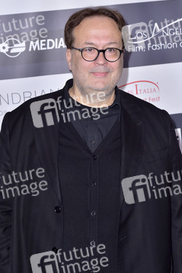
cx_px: 92
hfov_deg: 20.3
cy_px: 148
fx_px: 508
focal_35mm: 67
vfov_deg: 30.1
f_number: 6.3
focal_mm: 60
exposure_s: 1/320
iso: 500
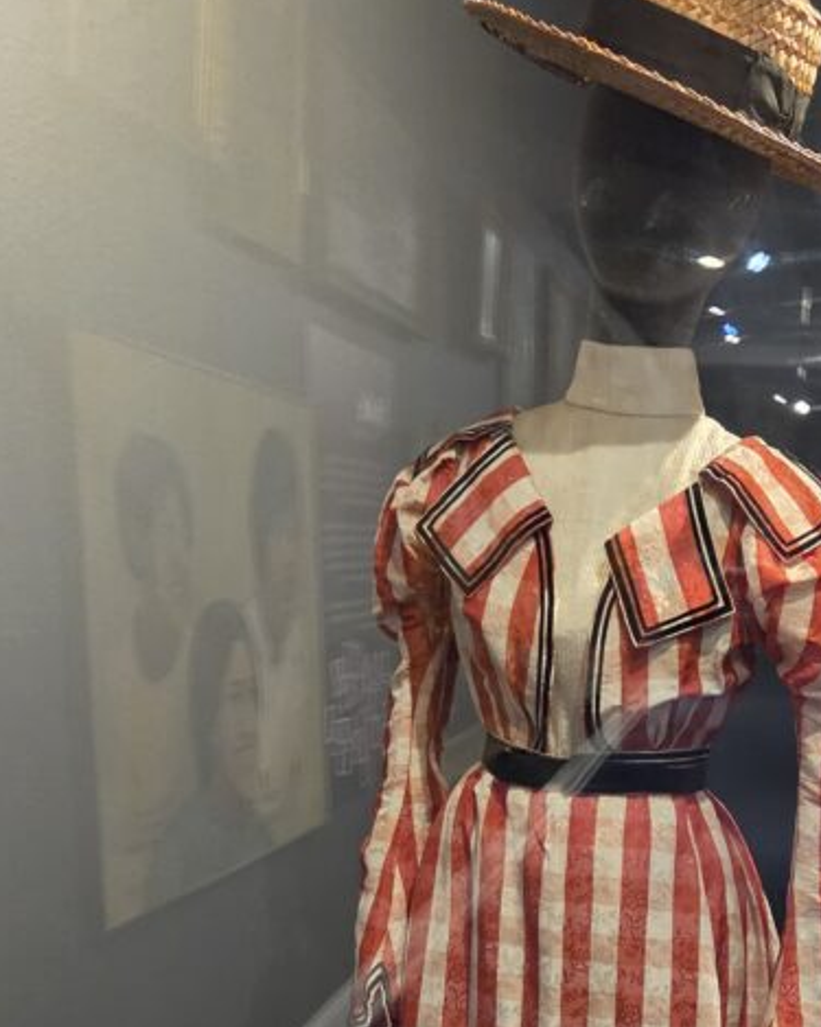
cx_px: 657
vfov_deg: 35.3
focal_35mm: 49
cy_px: 966
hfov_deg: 30.1
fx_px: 1489
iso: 2000
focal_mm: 5.4
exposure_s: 1/120
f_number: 1.8
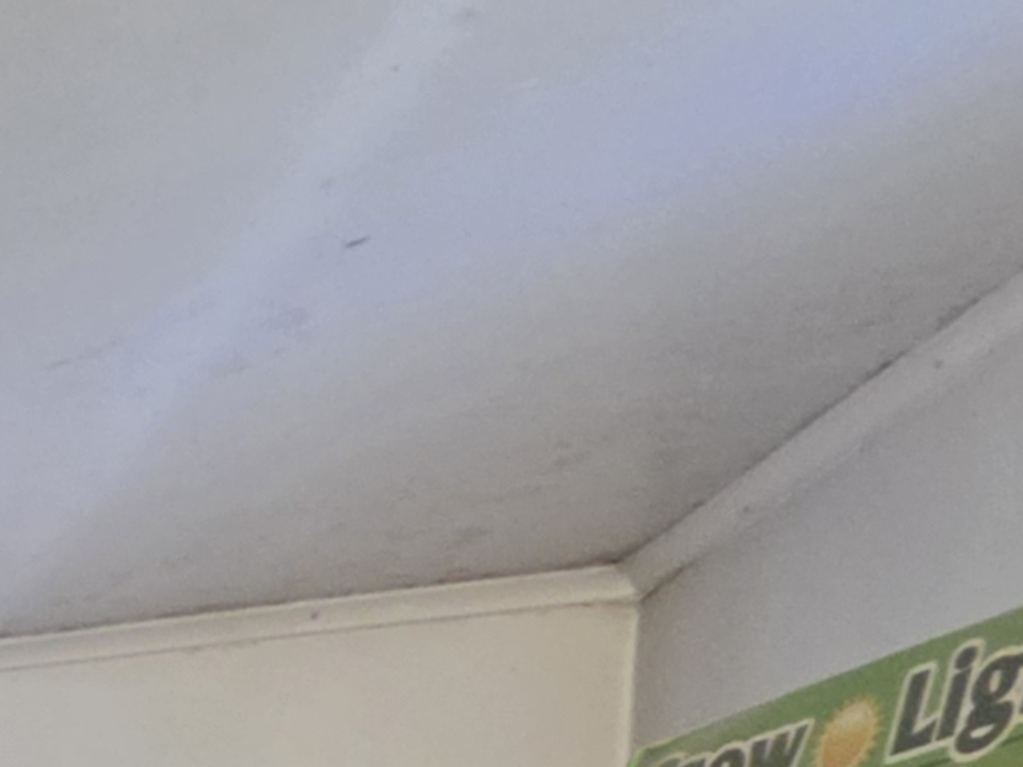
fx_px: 2187
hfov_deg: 14.3
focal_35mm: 74
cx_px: -1544
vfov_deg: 15.4
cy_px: 1589
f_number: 1.9
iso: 500
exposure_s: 1/60
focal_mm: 2.2
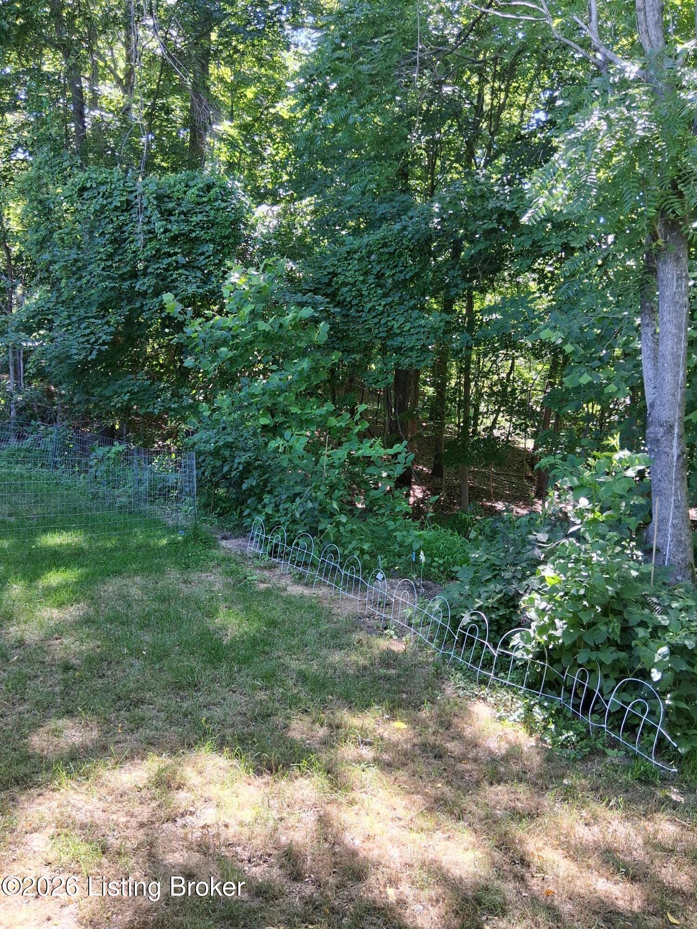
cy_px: 464
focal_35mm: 26
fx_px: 698
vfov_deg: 67.3
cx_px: 348
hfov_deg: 53.1
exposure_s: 1/120
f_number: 1.8
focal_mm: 3.98
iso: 125
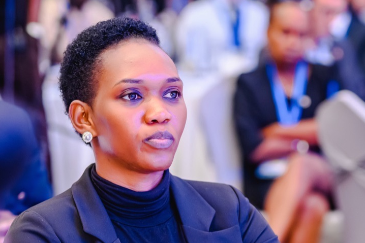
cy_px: 196
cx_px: 243
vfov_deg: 6.4
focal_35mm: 213
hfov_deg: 9.7
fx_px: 2160
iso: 640
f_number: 2.5
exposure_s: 1/100
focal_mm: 85
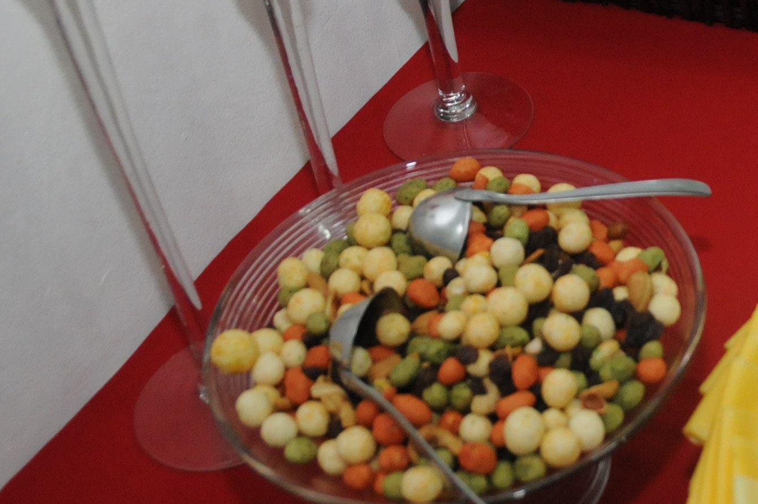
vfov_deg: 18.4
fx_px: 1514
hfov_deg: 26.6
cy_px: 6
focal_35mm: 72
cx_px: 756
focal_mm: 20
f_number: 3.5
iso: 1250
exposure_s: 1/160
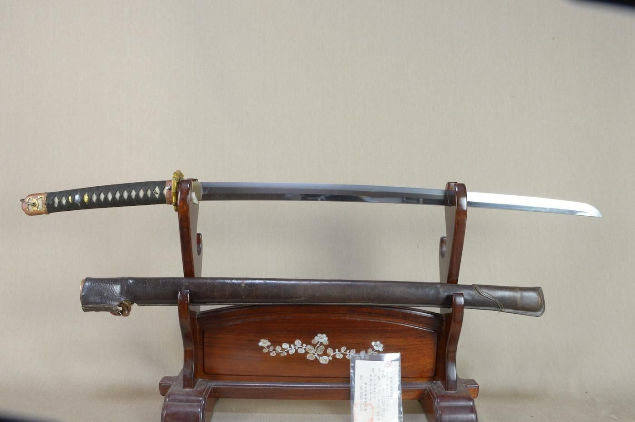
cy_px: 211
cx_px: 318
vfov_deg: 43.5
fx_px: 529
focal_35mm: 30
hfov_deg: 62.0
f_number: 11
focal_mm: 20
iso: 400
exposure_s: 1/2
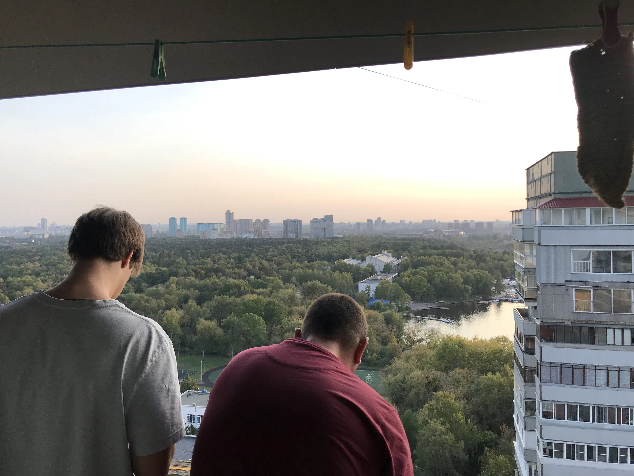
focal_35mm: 28
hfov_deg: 63.4
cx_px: 317
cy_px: 238
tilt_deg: +0.4
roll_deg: +0.7
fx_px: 513
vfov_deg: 49.7
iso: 20
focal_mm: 3.99
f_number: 1.8
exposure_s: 1/282
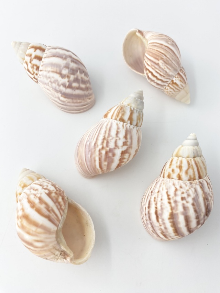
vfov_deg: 67.3
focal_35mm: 26
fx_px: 220
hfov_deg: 53.1
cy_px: 146
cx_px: 110
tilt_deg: -69.5
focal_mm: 4.25
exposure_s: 1/334
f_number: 1.8
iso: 32
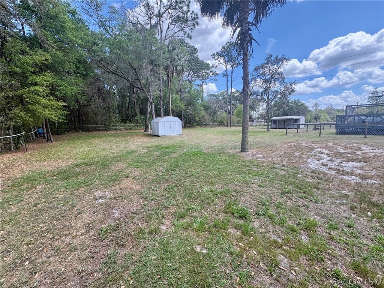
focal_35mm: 14
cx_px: 192
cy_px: 144
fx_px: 155
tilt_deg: -6.6
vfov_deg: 85.7
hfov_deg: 102.1
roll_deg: +2.1
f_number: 2.2
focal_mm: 2.22
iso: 64
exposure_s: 1/479
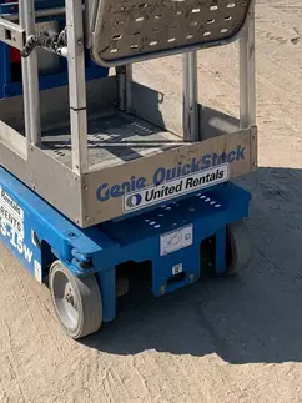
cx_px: 95
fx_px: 687
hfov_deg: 24.6
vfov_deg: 30.1
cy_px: -14
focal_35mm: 59
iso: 25
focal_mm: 4.25
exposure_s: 1/3086
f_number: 1.8
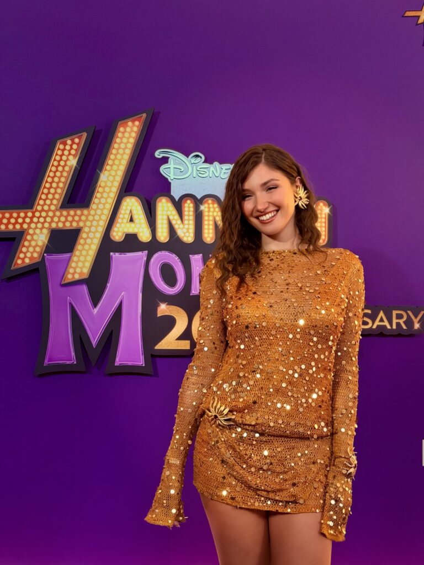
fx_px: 784
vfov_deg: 39.7
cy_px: 282
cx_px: 212
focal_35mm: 48
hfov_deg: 30.3
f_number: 1.78
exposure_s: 1/206
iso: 100
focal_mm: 6.76
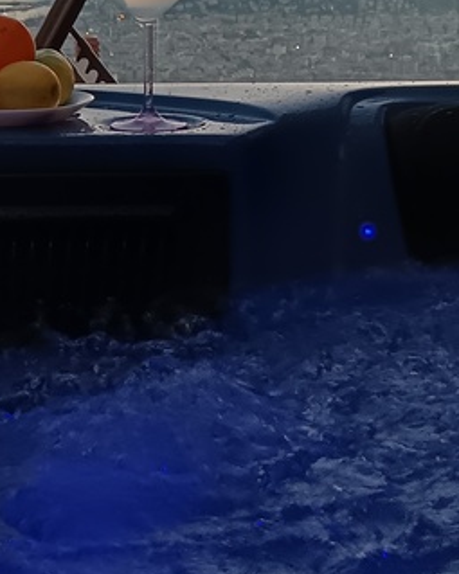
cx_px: 41
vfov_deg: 16.1
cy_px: 191
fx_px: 2022
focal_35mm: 119
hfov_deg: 12.8
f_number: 1.9
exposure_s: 1/50
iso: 640
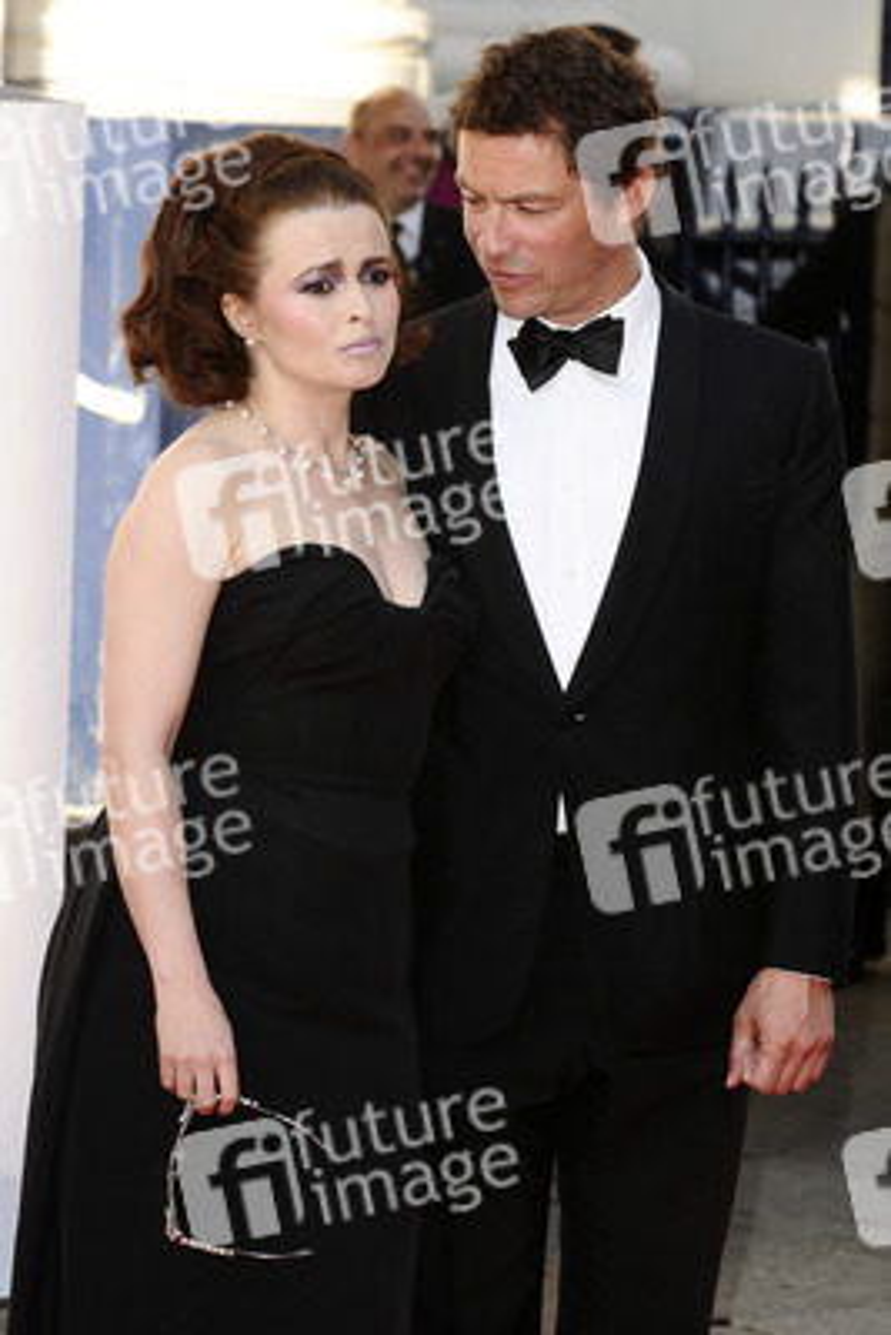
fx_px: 5564
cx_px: 446
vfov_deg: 13.7
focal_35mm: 150
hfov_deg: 9.2
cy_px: 668
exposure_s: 1/250
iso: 320
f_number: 5.6
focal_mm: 100
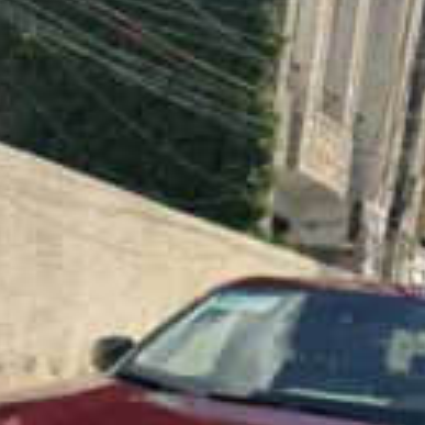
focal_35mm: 66
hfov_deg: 25.8
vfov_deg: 23.8
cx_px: 320
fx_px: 917
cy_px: 507
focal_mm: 6.76
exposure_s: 1/4049
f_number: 1.78
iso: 80
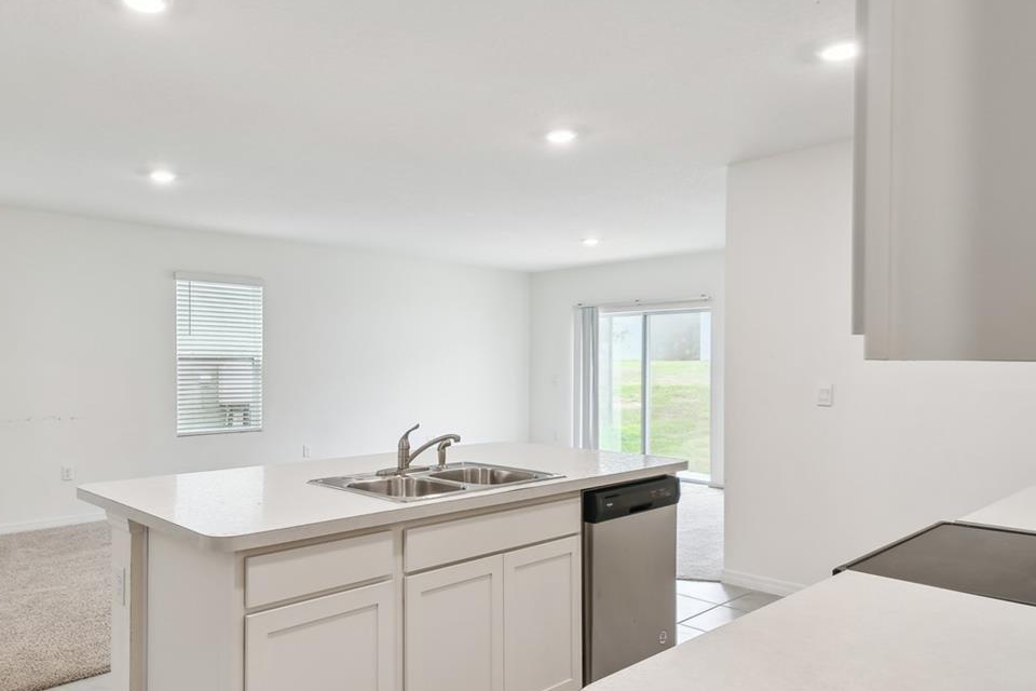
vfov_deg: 51.3
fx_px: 719
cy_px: 355
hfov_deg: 70.9
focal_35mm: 25
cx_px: 423
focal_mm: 10
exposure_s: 1/13
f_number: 7.1
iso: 100
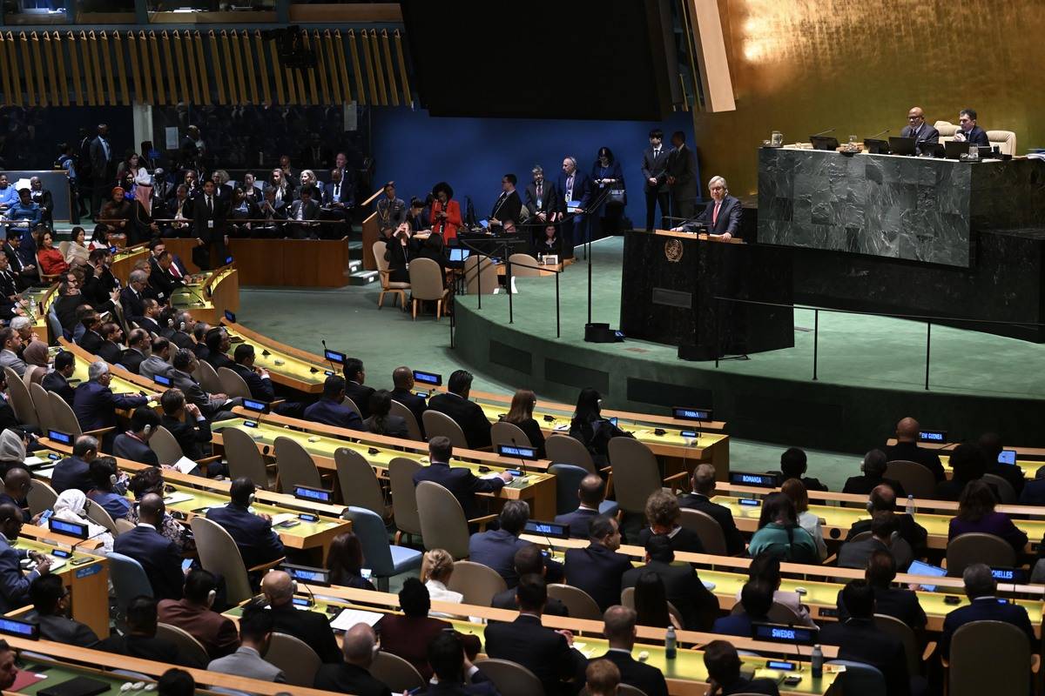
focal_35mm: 70
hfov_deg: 28.8
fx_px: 2032
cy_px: 348
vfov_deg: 19.5
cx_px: 522
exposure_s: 1/250
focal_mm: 70
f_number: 3.2
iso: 3200
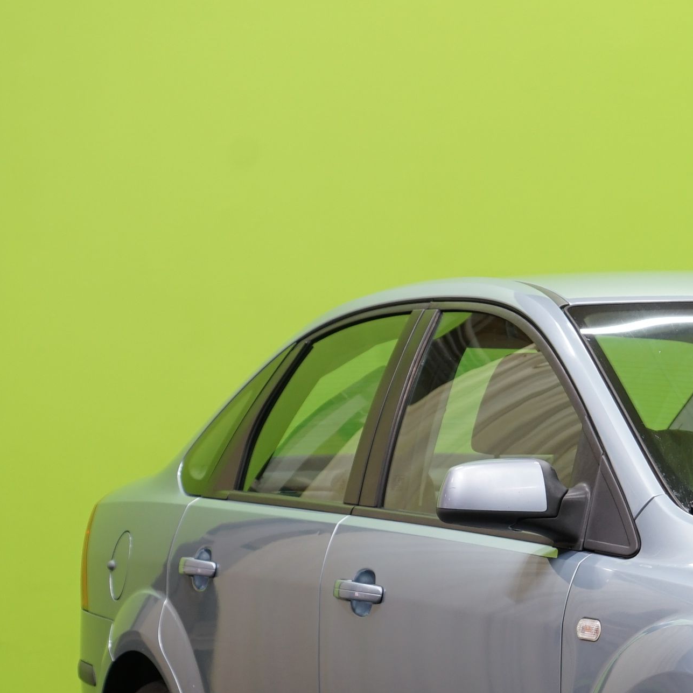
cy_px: 637
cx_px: 885
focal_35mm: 156
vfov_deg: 11.1
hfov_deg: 11.0
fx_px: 3533
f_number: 5.6
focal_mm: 60
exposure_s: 1/20
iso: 250
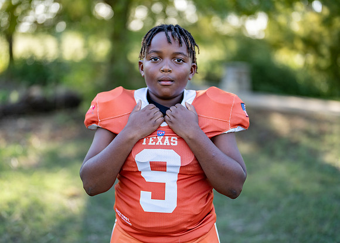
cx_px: 162
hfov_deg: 37.1
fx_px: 506
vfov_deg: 27.0
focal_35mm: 52
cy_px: 122
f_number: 1.2
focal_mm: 50
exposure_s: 1/1250
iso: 100
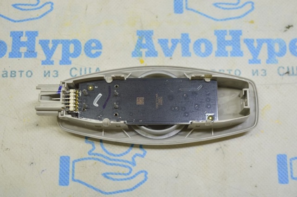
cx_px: 148
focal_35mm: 57
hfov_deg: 35.1
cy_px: 98
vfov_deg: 23.7
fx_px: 470
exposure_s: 1/25
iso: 400
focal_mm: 38
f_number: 5.6
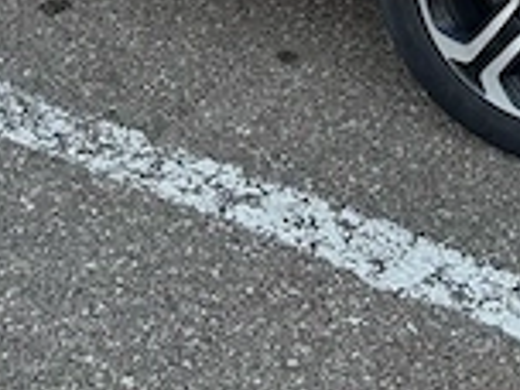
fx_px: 1427
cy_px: -328
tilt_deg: -15.2
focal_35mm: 95
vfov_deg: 13.8
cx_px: 294
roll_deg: -3.0
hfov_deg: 20.6
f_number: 1.78
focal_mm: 6.76
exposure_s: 1/121
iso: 160
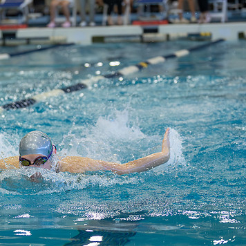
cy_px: 173
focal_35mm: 150
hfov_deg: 11.6
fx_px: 1206
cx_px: 35
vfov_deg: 11.6
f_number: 2.8
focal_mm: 70
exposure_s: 1/1000
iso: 2500
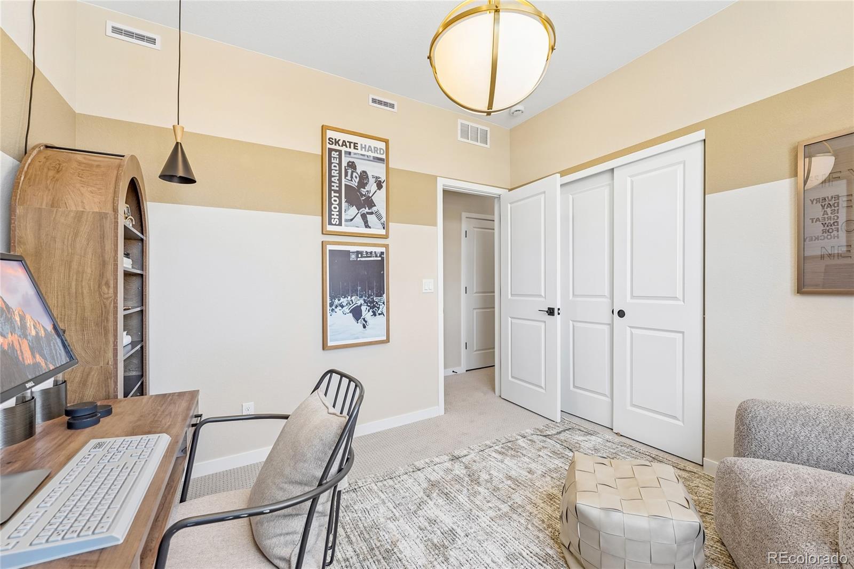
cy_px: 284
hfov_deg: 101.9
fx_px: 346
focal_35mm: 15
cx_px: 427
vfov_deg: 78.8
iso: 200
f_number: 8
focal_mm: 14.6
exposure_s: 1/30
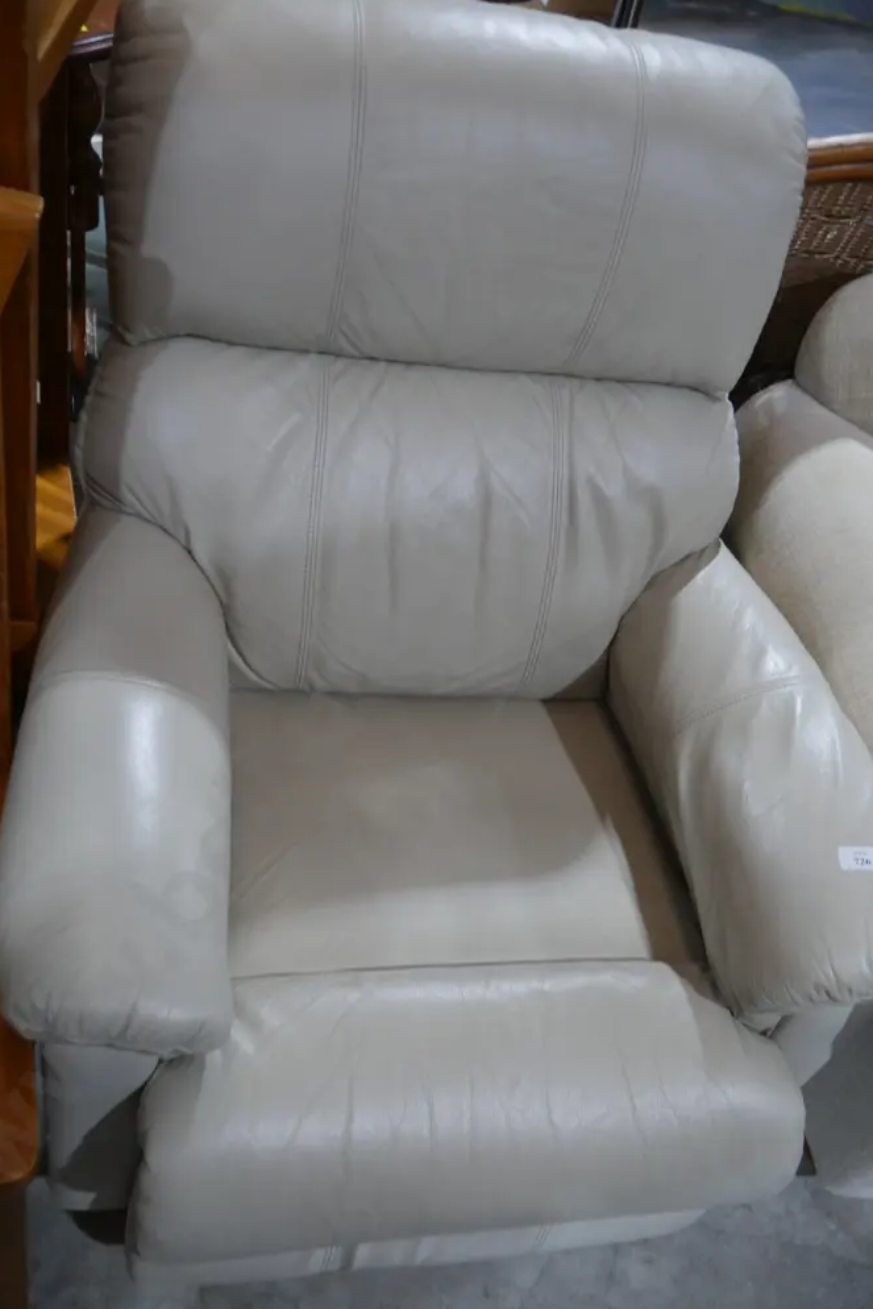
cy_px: 637
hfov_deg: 43.5
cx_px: 387
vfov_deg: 61.9
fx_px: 1091
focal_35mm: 30
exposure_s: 1/60
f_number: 3.5
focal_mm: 14
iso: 500
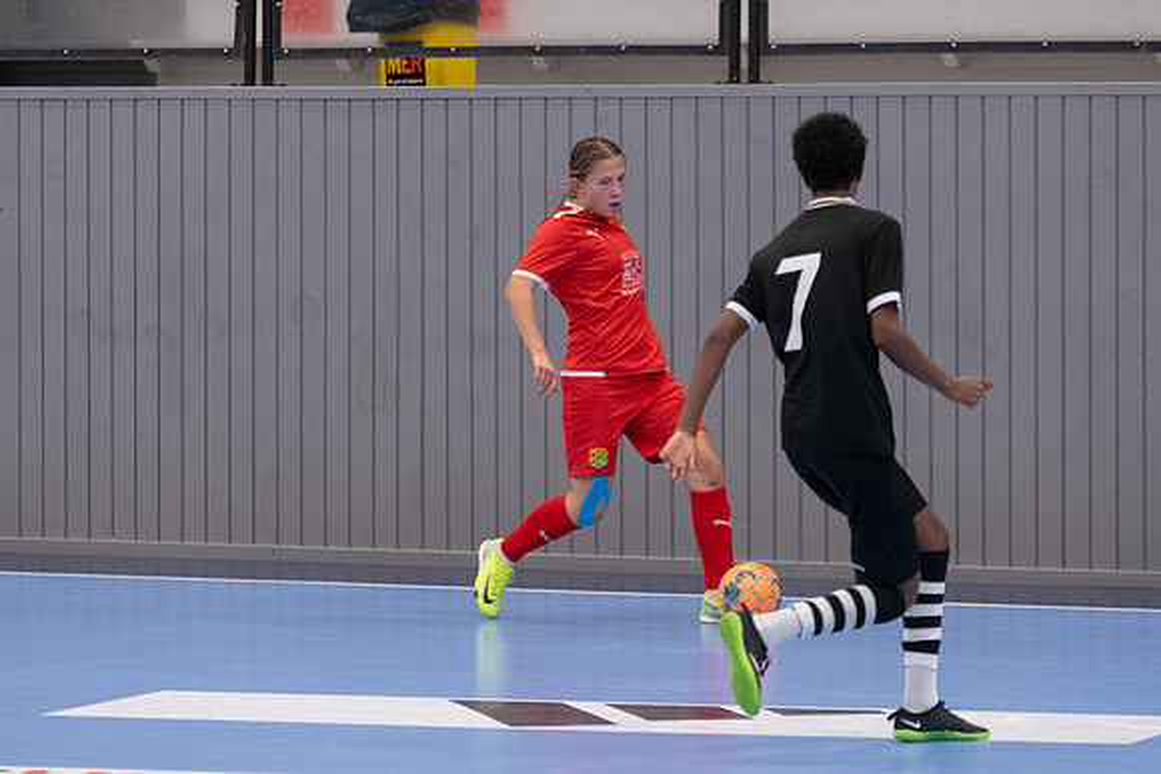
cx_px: 580
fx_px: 7258
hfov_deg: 9.1
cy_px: 387
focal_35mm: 225
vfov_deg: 6.1
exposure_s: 1/640
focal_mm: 150
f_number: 3.2
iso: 5600
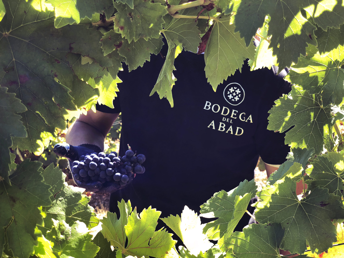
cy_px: 129
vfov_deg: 28.0
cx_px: 172
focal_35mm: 52
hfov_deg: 36.8
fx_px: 517
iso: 16
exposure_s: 1/120
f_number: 2.4
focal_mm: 6
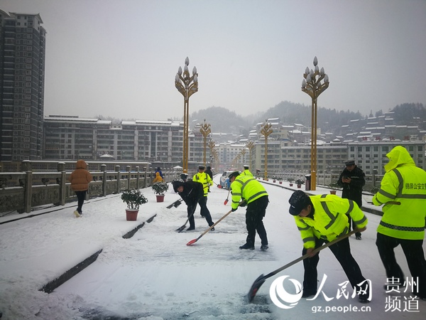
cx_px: 213
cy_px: 160
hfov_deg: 65.3
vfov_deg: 51.4
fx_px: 332
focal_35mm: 27
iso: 80
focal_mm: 3.95
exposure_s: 1/50
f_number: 2.2
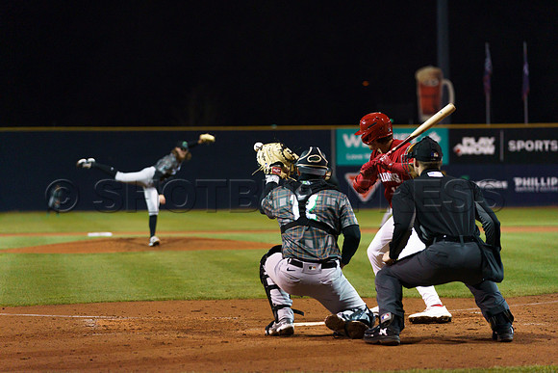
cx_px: 279
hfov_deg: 16.5
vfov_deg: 11.1
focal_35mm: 124
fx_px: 1922
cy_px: 186
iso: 2000
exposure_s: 1/1000
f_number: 3.2
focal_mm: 124
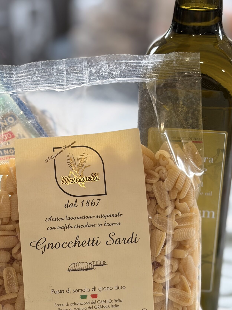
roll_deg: -0.4
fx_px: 715
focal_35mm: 80
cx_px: 71
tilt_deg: -24.7
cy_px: 211
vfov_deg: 24.3
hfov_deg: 18.4
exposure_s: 1/50
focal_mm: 5.96
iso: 32
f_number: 1.6
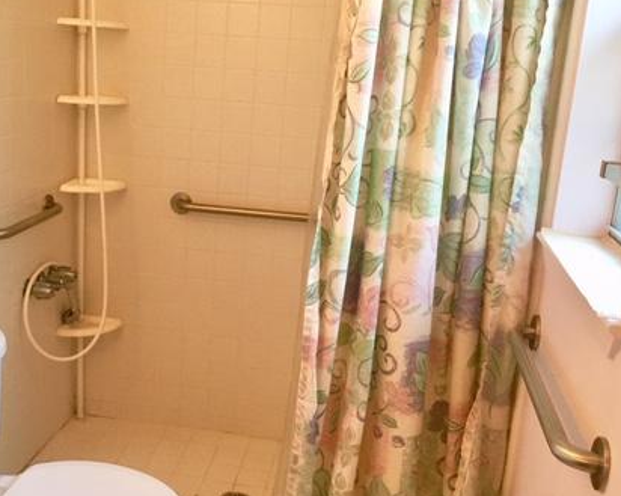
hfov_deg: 41.8
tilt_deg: -15.4
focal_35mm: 44
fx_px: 808
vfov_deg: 34.1
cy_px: 249
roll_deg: -2.5
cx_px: 238
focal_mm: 4.15
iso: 125
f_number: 2.2
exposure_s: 1/30
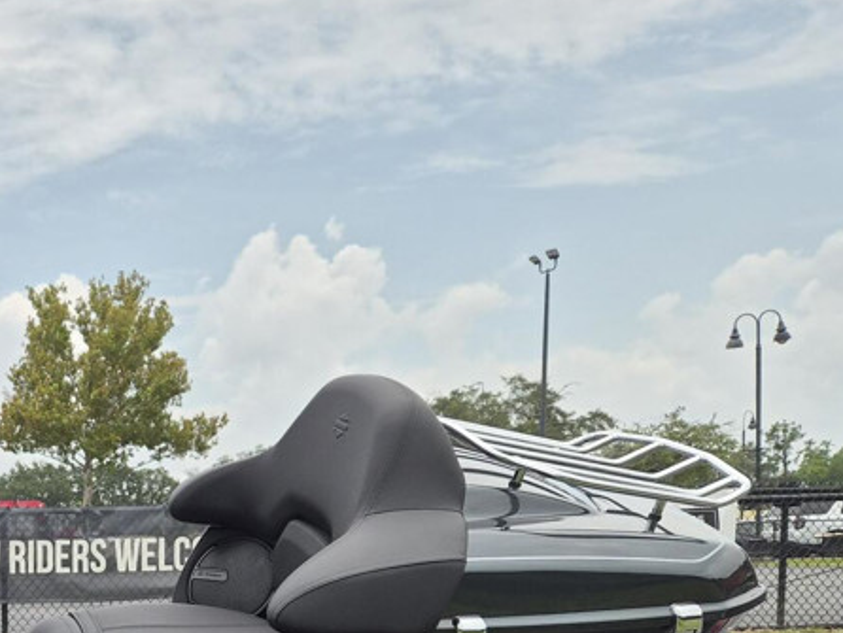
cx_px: -141
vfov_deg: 24.8
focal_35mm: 55
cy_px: 686
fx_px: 1340
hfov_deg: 30.3
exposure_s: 1/4816
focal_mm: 5.4
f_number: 1.8
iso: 80
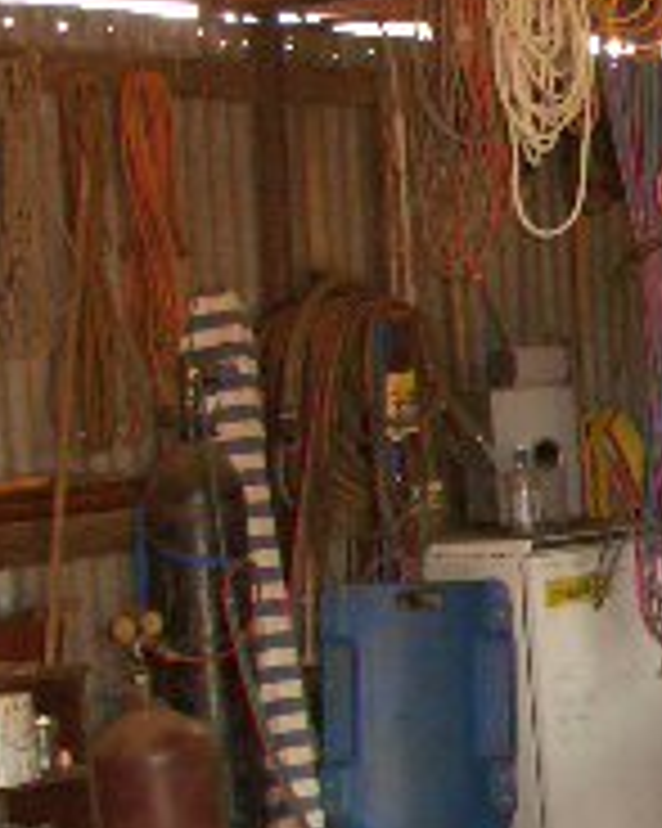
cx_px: 1383
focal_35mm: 112
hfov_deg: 12.0
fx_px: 2745
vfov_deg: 17.1
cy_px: 504
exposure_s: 1/60
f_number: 2.8
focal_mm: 7.1
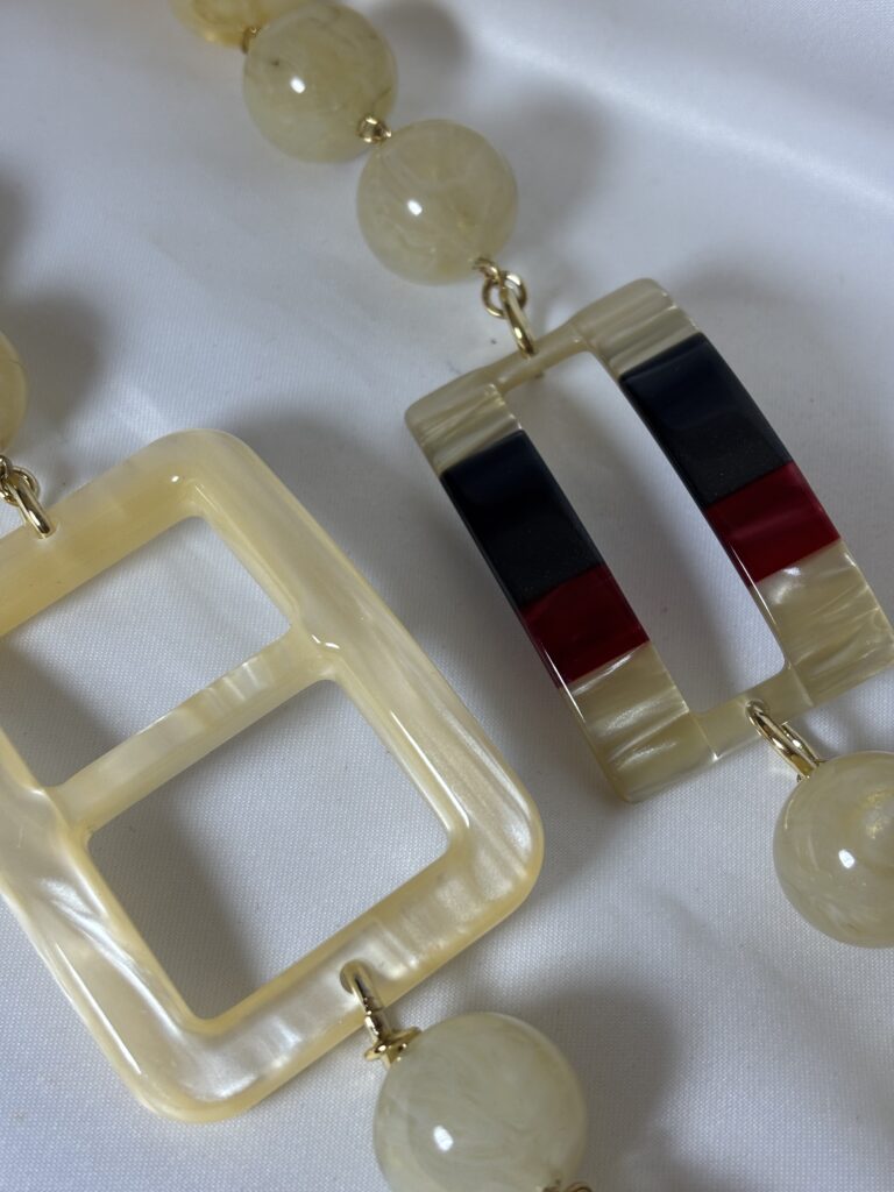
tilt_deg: -59.7
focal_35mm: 52
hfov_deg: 28.0
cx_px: 447
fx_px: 1791
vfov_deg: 36.8
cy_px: 596
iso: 25
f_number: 1.6
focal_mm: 5.96
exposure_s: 1/138
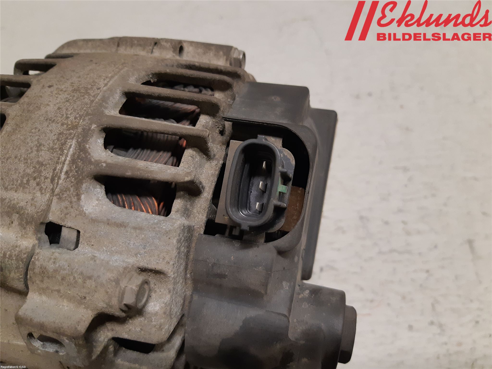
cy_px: 184
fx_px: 370
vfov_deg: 53.1
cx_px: 246
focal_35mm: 26
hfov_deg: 67.3
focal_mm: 3.93
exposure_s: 1/50
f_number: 1.7
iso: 200
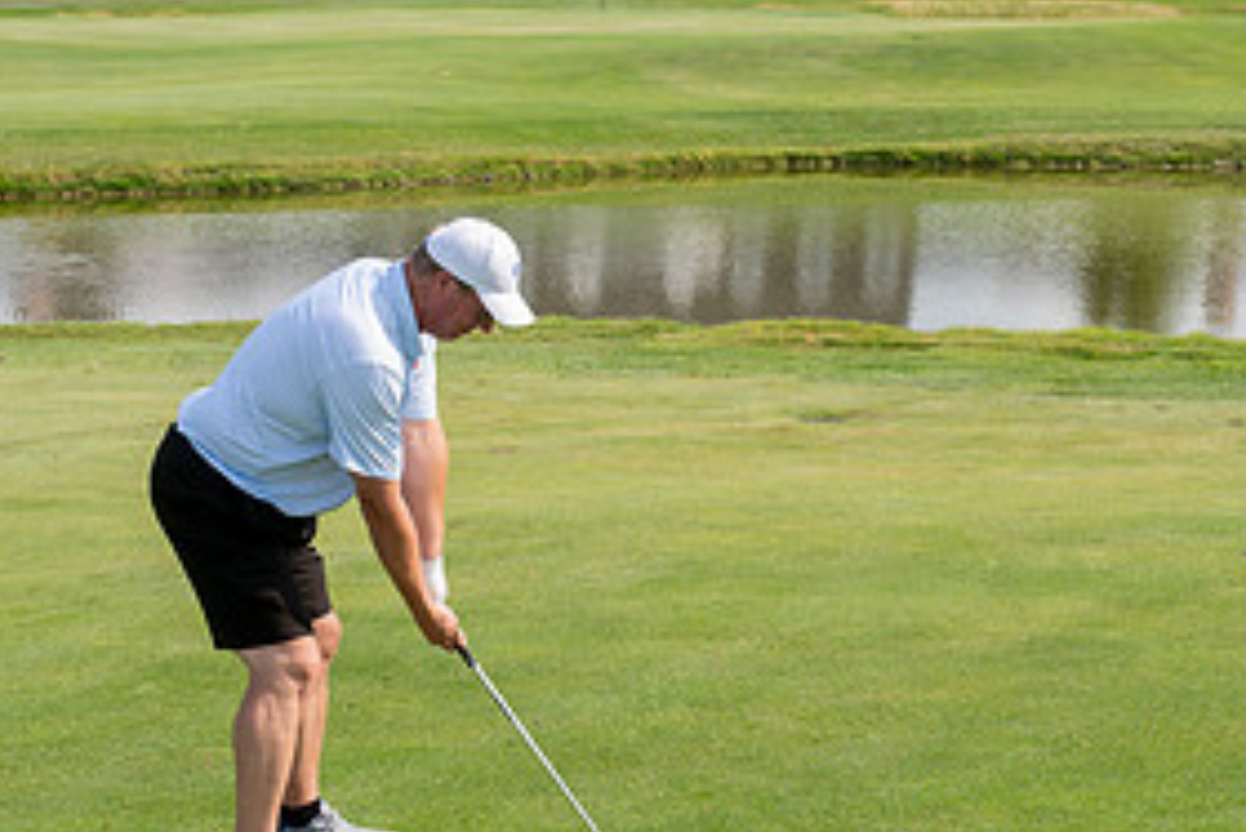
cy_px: 385
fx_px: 2805
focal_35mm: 81
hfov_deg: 25.0
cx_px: 601
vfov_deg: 16.9
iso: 250
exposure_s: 1/1000
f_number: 6.3
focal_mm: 39
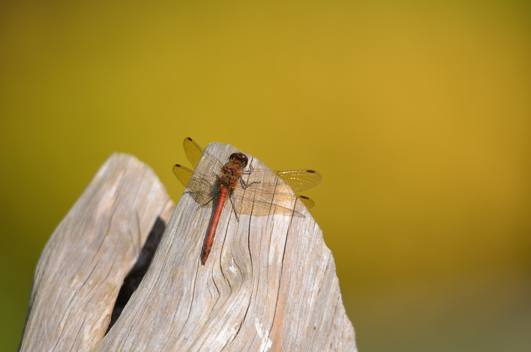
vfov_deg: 1.8
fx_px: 11038
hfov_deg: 2.8
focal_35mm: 750
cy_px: 176
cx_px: 266
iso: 200
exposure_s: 1/800
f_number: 7.1
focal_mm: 500
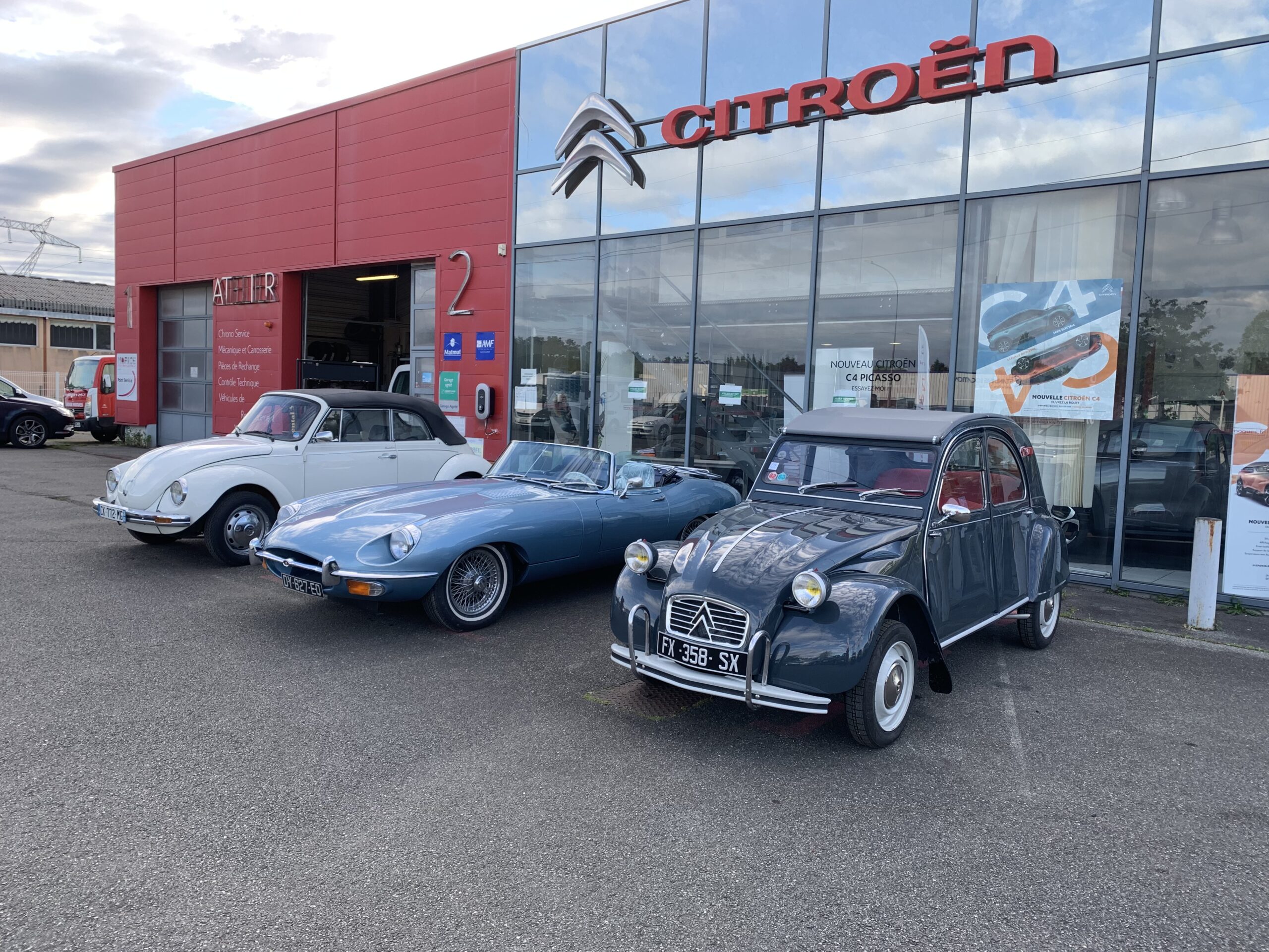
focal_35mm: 26
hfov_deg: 67.3
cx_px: 634
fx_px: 953
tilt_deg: -3.0
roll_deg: -2.6
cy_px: 476
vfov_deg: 53.1
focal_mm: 4.25
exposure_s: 1/217
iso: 25
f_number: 1.8
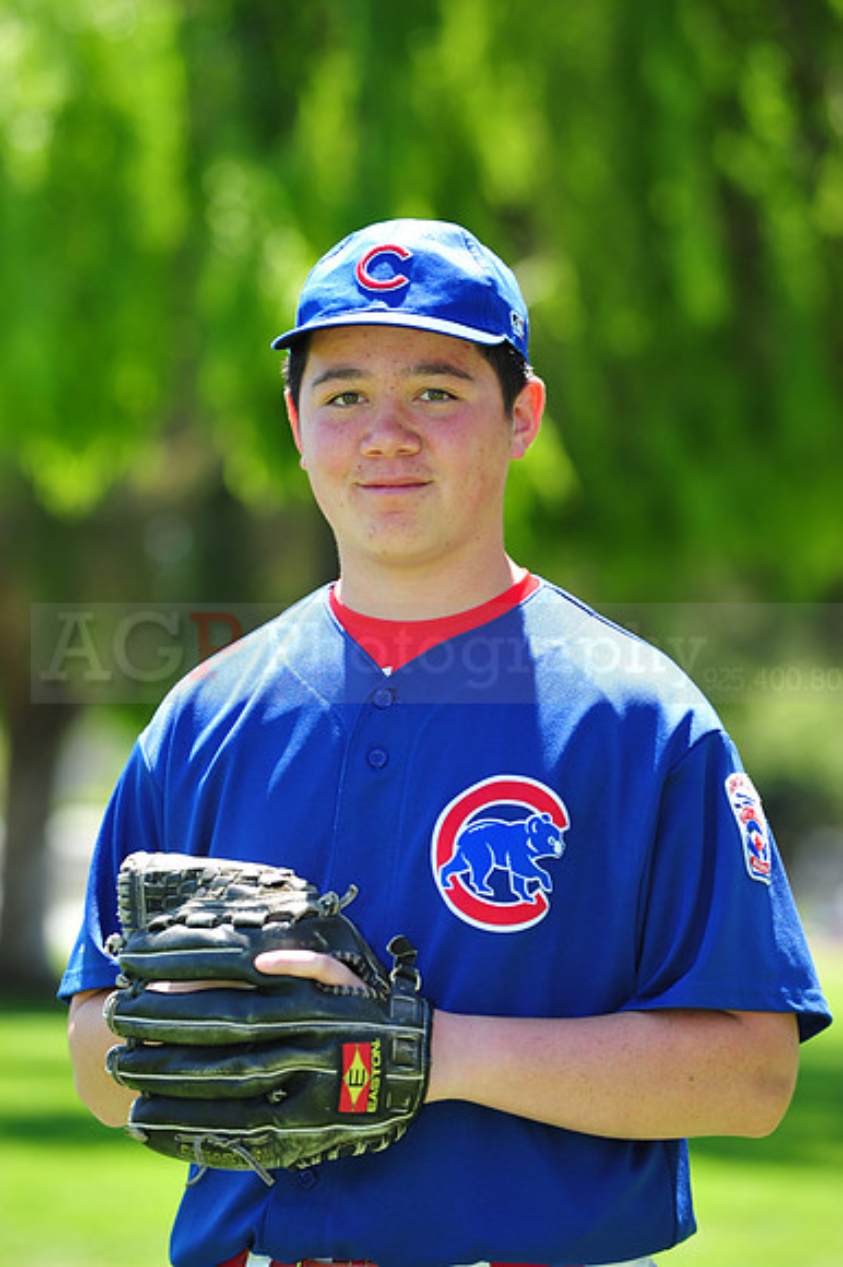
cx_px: 422
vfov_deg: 10.3
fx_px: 7033
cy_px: 634
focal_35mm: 200
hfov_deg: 6.9
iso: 200
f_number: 5.6
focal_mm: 200
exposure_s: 1/200
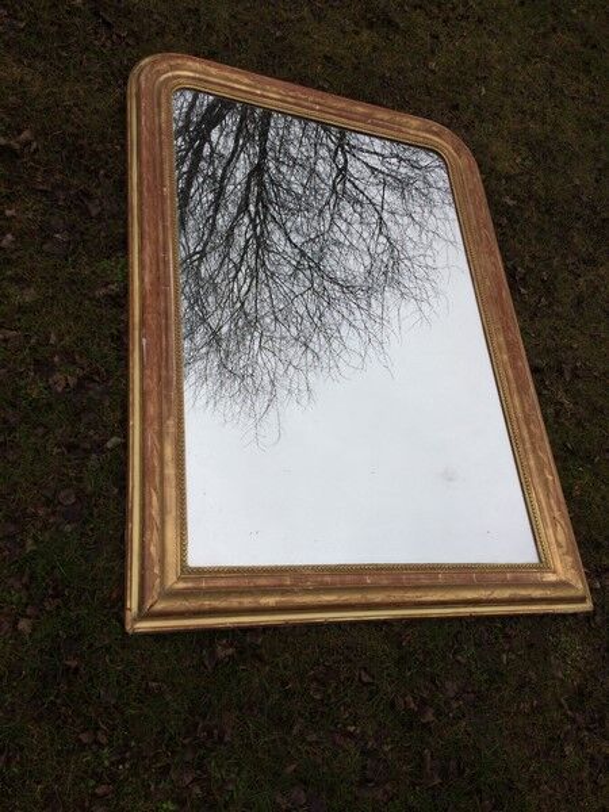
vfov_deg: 61.7
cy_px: 406
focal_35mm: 29
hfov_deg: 48.2
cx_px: 304
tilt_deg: -59.0
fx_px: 680
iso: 32
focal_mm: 4.15
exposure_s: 1/1282
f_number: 2.2
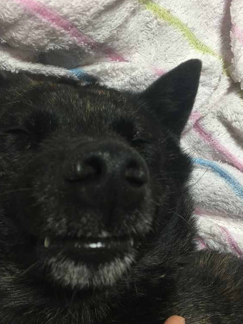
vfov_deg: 47.8
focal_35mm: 39
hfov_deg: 36.8
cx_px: 118
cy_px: 152
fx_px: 365
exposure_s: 1/30
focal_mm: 4.15
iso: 125
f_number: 2.2
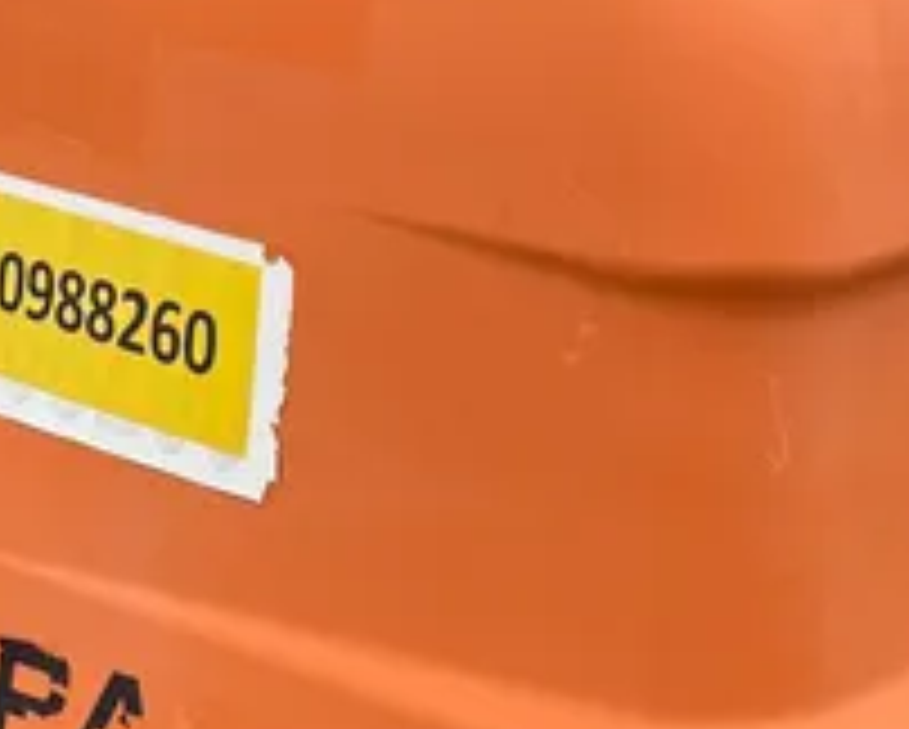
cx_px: 558
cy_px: 826
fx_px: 2477
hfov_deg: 20.8
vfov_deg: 16.2
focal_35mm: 92
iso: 50
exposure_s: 1/459
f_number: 1.6
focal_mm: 5.1
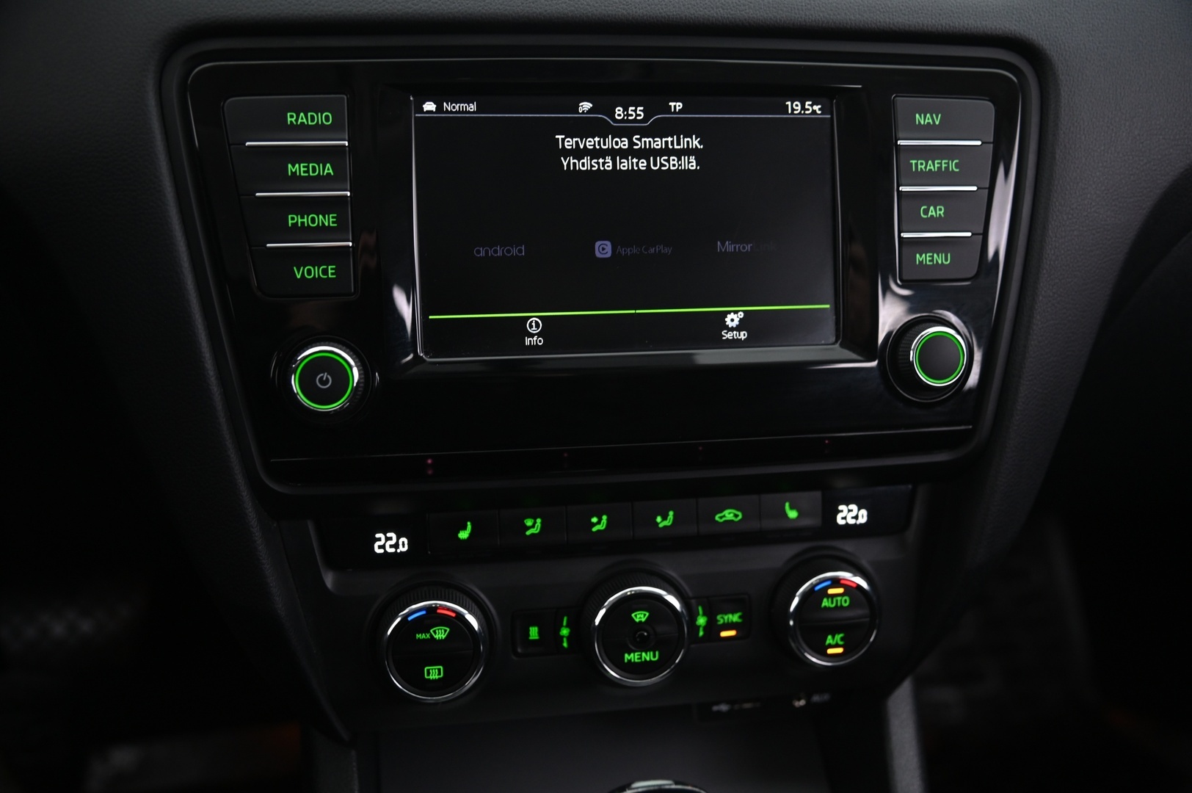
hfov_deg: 54.5
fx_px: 1158
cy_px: 396
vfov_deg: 37.8
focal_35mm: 35
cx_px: 596
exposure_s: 1/13
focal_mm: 35
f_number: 4
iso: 2000
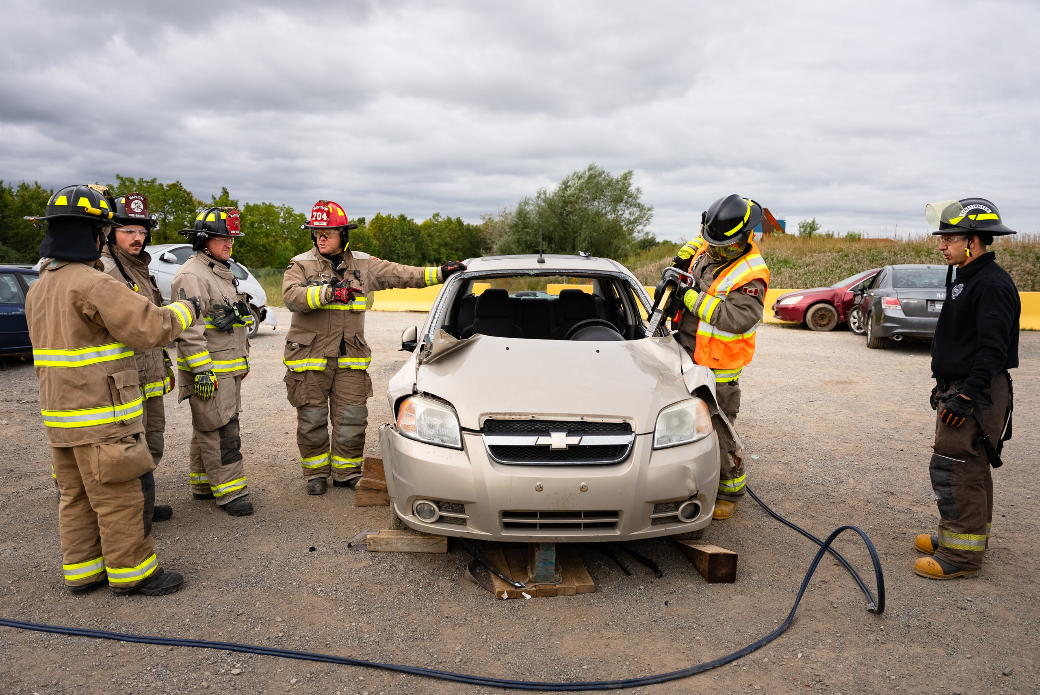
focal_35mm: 27
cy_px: 331
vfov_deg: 47.8
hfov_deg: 67.2
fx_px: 783
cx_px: 510
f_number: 2.8
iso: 100
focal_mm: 24
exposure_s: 1/1600
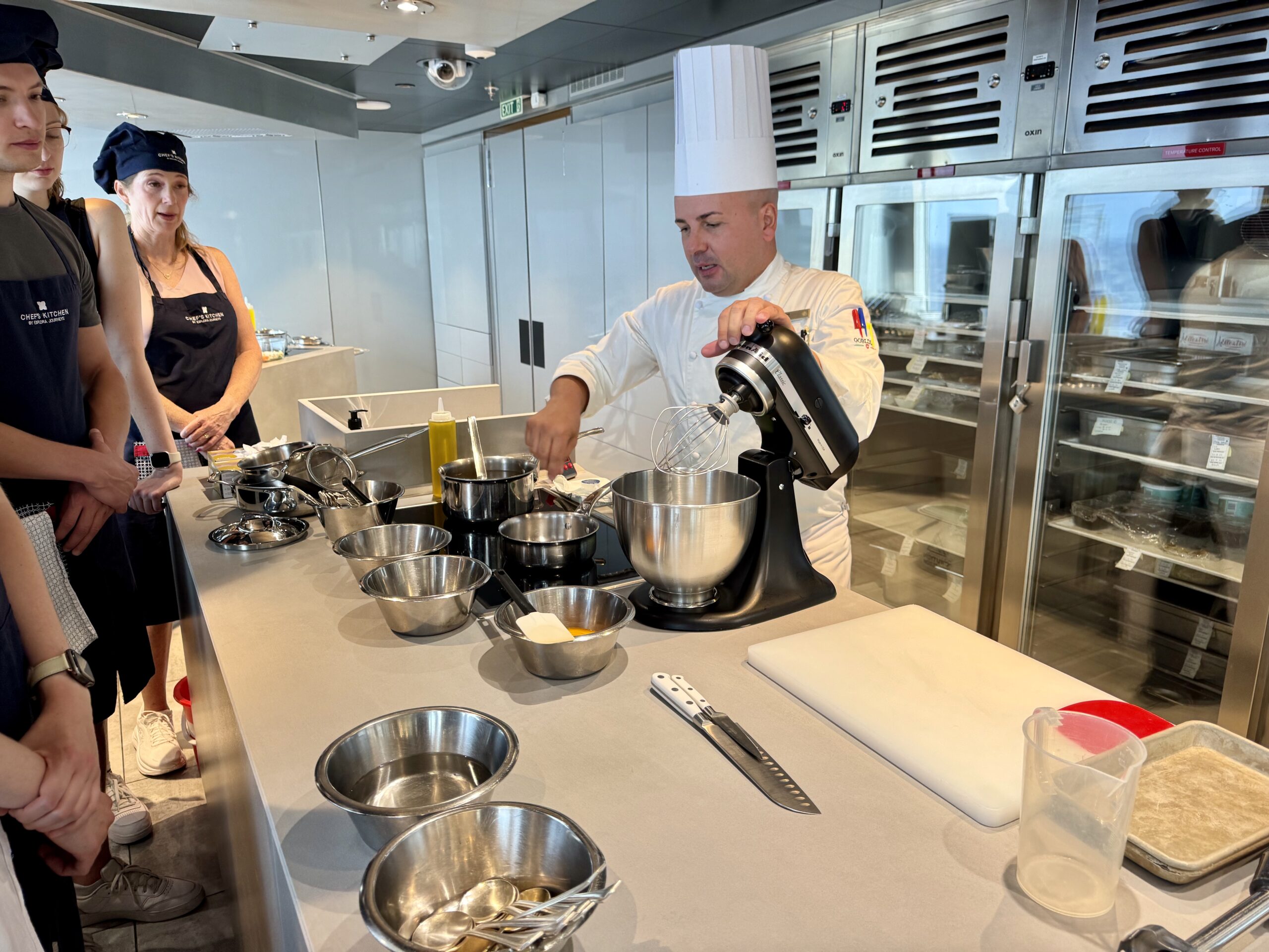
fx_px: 880
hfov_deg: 71.6
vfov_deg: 56.8
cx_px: 634
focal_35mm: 24
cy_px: 476
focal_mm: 6.76
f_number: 1.78
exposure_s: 1/120
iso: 125
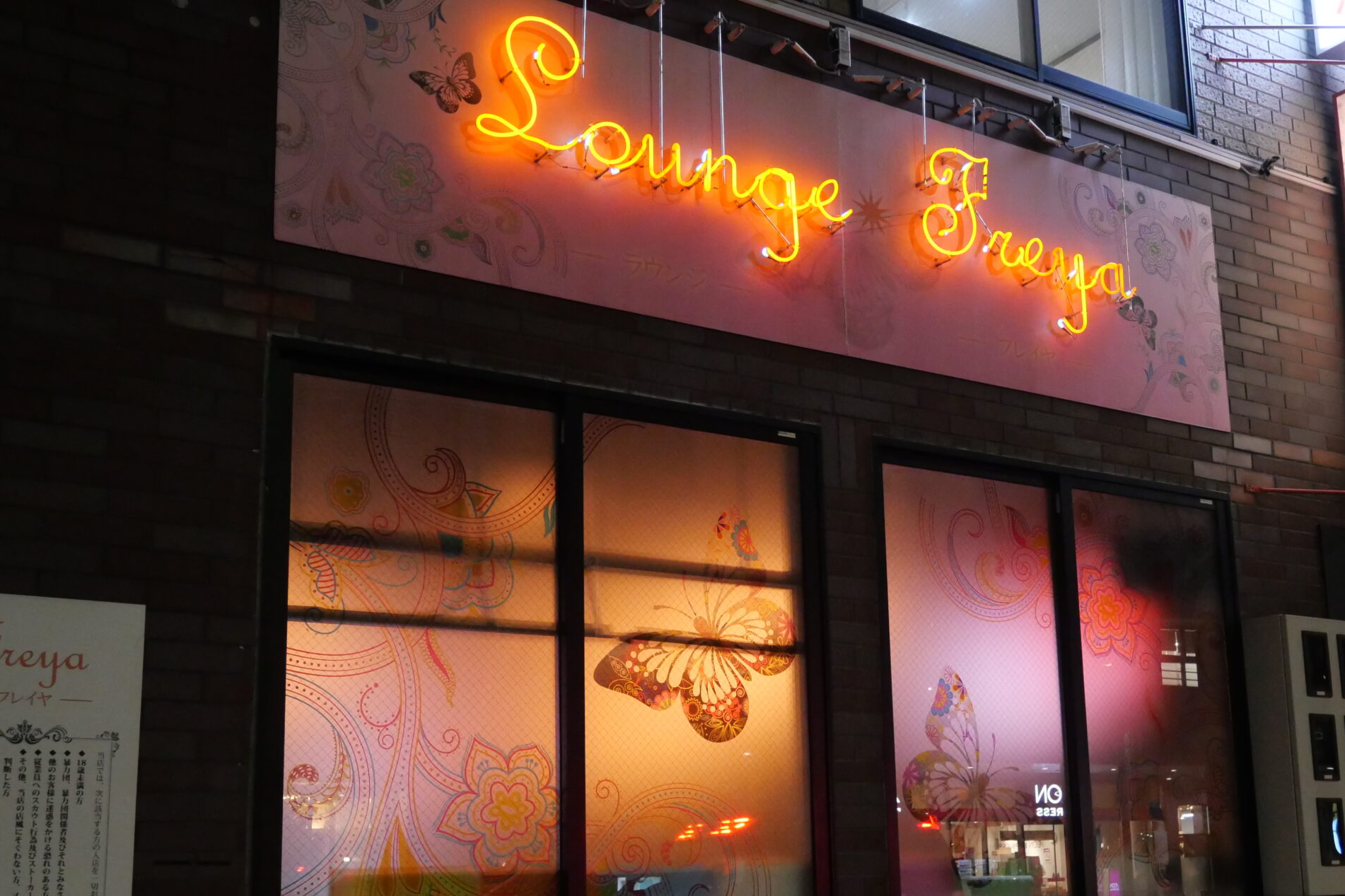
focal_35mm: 42
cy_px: 588
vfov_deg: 31.7
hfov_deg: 46.3
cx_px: 752
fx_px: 1569
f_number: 3.8
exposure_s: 1/40
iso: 3200
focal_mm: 15
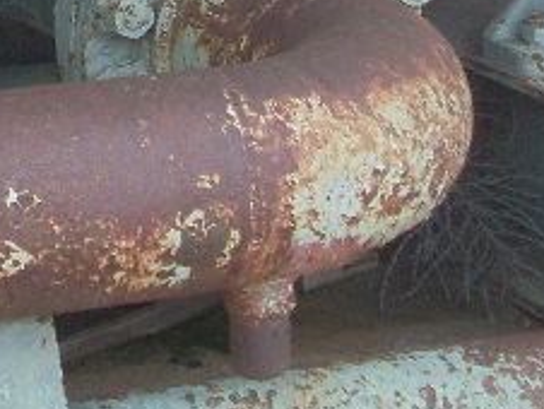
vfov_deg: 8.4
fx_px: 2706
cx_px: -7
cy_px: -308
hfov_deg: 11.4
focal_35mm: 172
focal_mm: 6.3
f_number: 3
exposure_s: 1/350
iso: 80
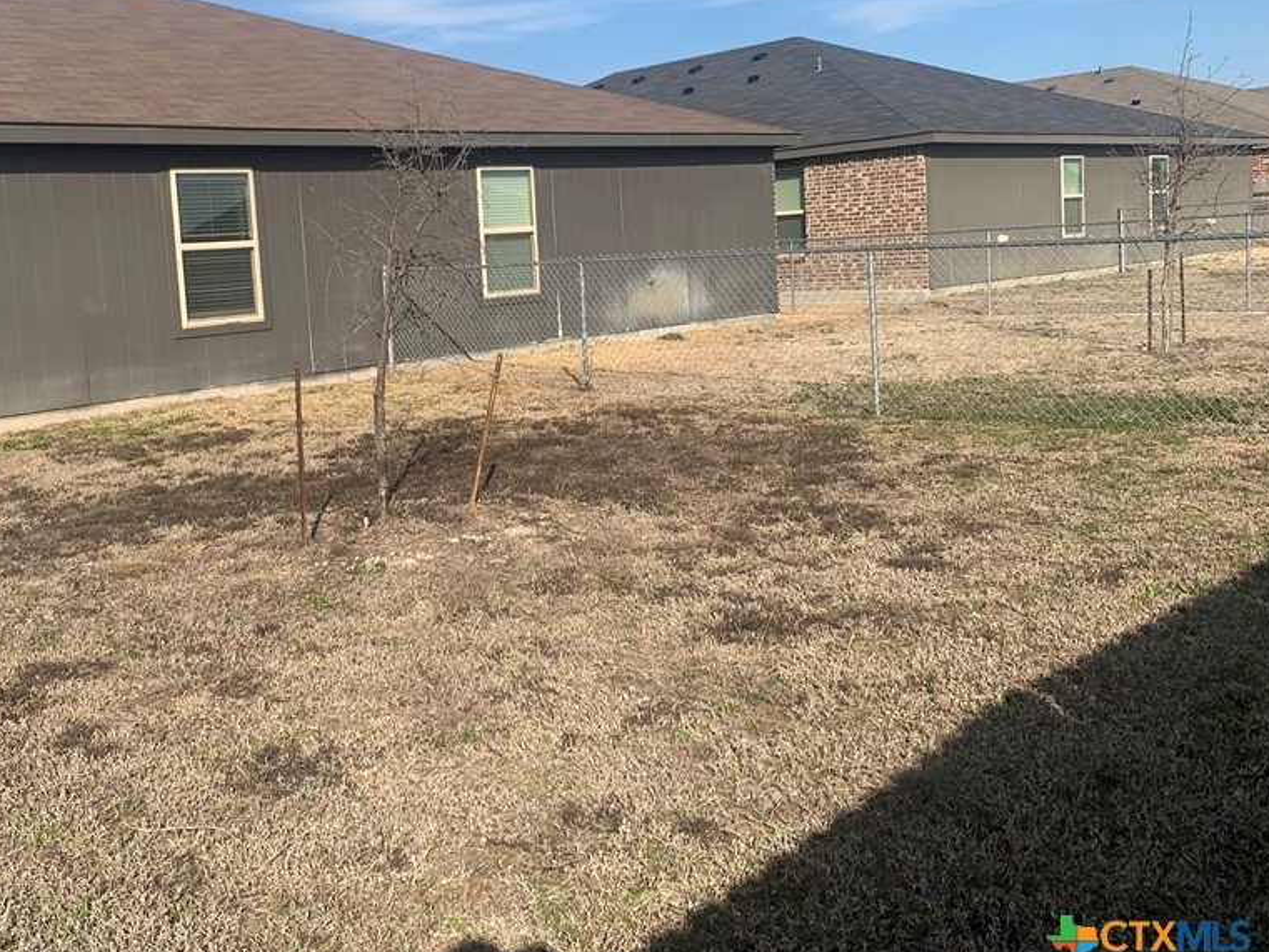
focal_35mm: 35
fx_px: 1283
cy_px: 357
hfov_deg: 51.8
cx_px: 437
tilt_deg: -4.1
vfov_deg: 40.4
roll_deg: +3.1
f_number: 1.8
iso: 25
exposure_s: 1/2755
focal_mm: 4.25
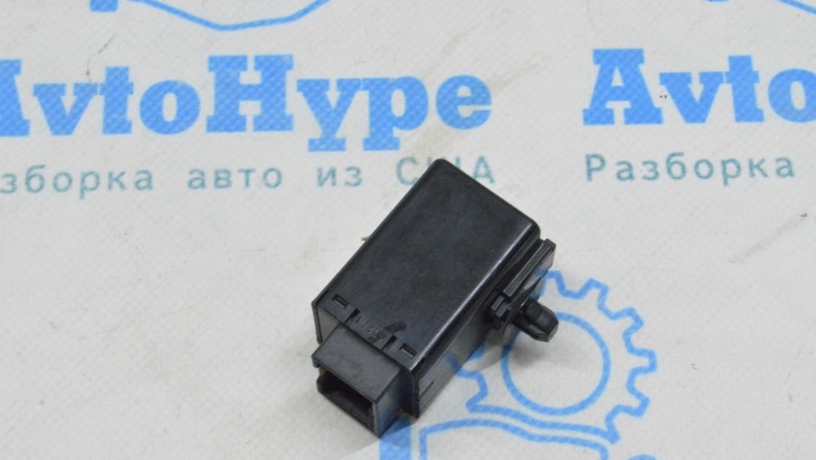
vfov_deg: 15.5
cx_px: 418
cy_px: 232
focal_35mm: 78
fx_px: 1688
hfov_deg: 27.2
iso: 6400
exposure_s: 1/20
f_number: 20
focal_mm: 48
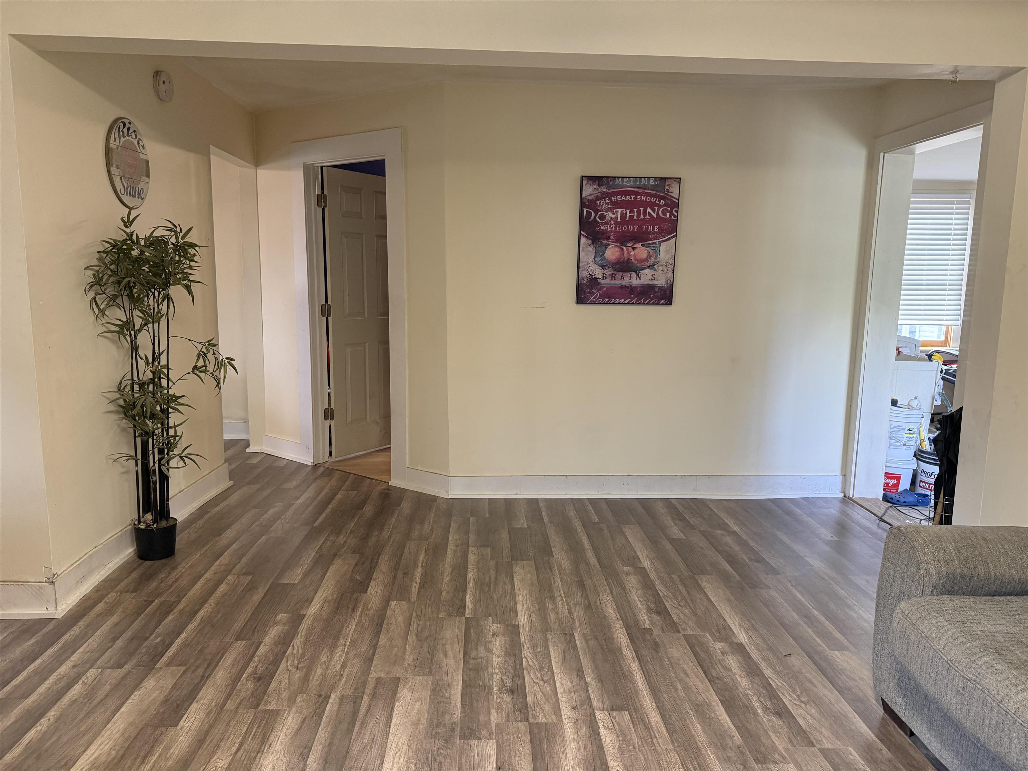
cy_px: 386
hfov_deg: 71.6
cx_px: 514
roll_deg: -0.5
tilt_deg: -7.2
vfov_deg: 56.8
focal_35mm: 24
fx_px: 713
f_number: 1.78
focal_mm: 6.76
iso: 320
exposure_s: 1/60
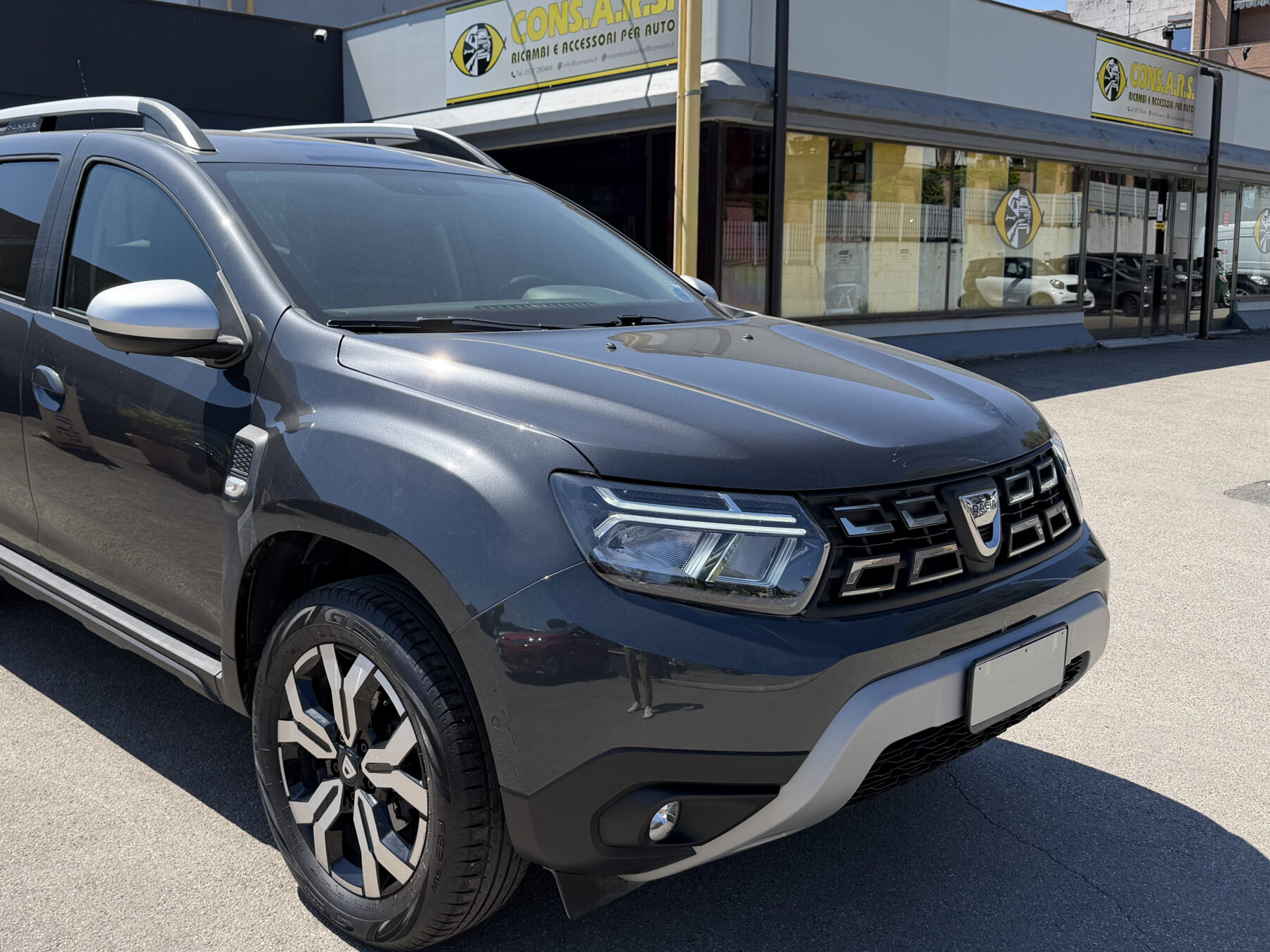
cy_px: 450
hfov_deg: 53.4
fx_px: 1247
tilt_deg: -7.8
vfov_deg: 41.8
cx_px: 479
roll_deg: +1.1
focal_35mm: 34
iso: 80
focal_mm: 6.76
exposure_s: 1/2907
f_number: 1.78
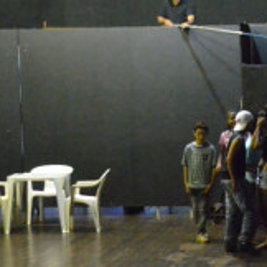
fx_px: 1370
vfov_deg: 11.1
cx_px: 274
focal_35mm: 157
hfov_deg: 11.0
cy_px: 192
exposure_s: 1/25
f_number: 4.5
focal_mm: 40
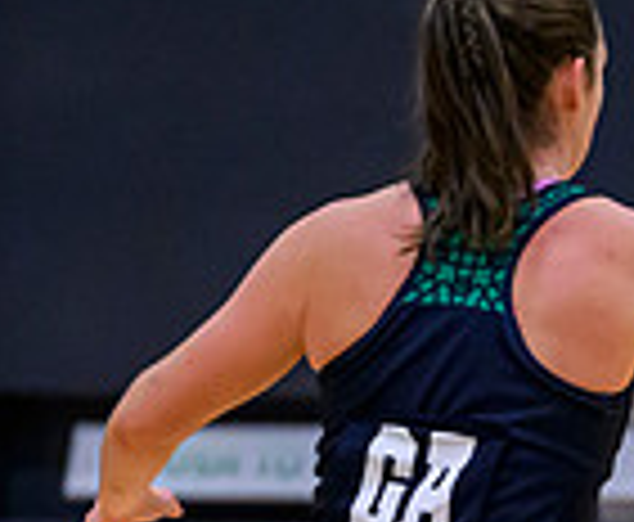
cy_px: 558
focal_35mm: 1135
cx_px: 1381
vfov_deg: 1.4
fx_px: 21535
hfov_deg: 1.7
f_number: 3.2
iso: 5000
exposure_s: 1/1250
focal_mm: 200
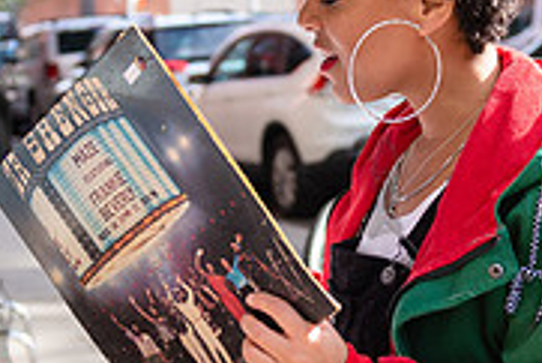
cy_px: 184
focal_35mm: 109
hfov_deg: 18.7
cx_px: 383
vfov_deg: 12.6
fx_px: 1642
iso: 250
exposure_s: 1/500
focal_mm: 34
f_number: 3.2
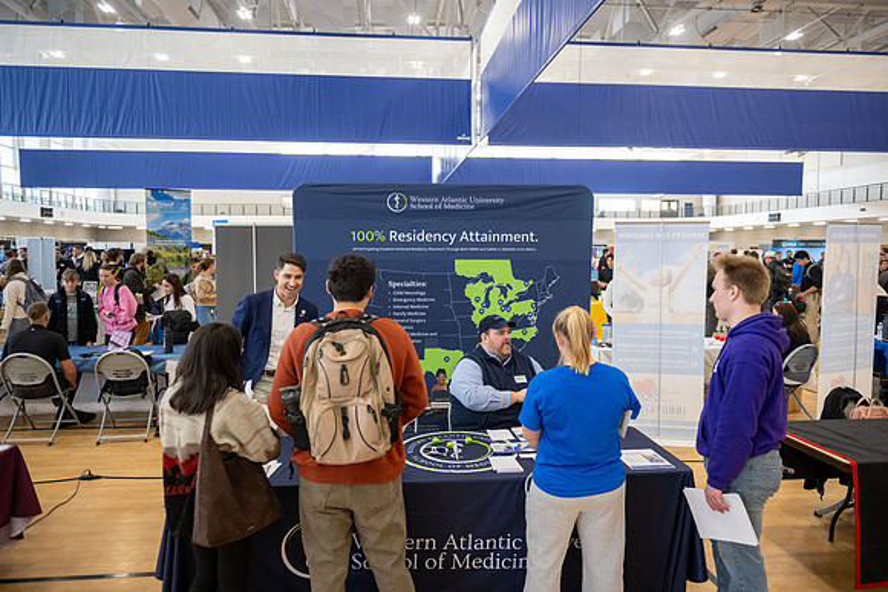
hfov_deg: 72.8
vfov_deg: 52.4
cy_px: 296
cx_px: 444
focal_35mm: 24
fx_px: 603
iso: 1600
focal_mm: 24
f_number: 2.8
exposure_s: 1/250
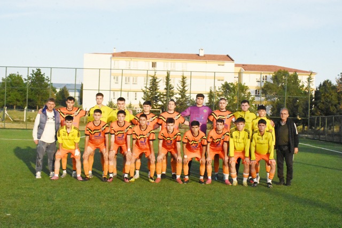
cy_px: 114
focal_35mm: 60
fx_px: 570
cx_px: 171
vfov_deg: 22.6
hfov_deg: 33.4
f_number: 20
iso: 12800
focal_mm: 40
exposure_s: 1/1600
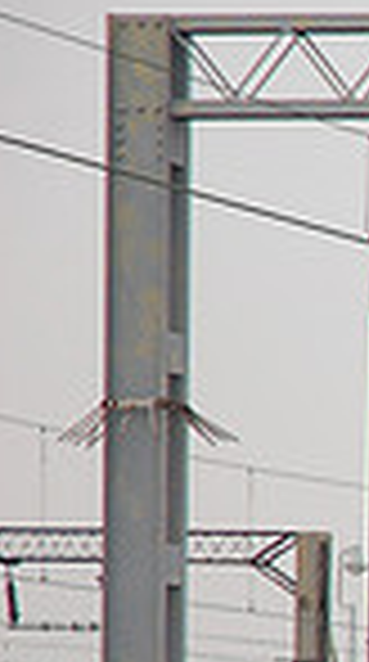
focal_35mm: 435
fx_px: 7615
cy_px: 739
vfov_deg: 5.0
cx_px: 1296
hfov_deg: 2.7
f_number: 4.5
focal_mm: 70
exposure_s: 1/800
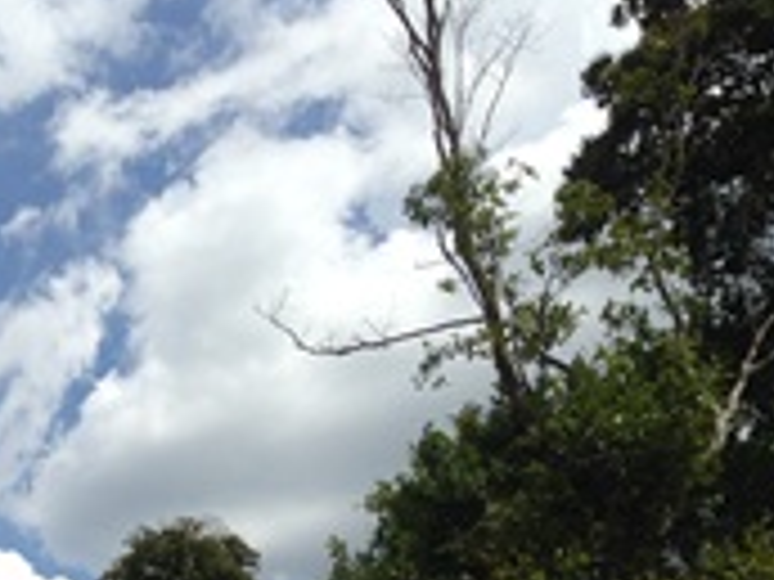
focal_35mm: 86
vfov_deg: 16.3
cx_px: -86
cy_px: 733
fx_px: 1923
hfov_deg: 21.5
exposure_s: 1/2358
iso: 50
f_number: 2.4
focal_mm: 4.12
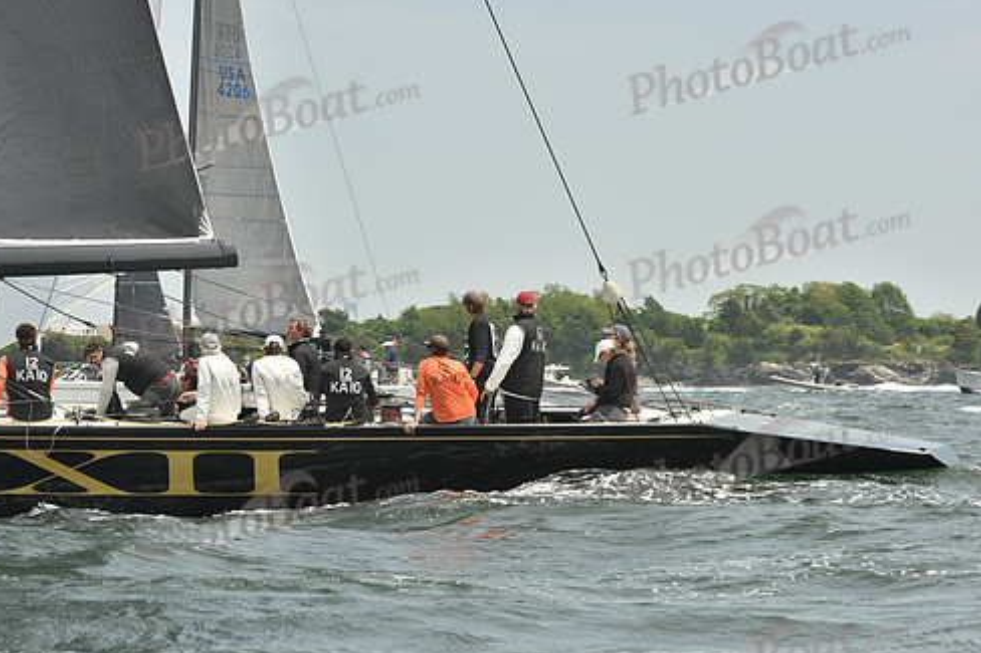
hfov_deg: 14.9
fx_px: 3759
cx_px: 525
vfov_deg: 9.9
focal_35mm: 138
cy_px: 381
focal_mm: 116
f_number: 9
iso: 400
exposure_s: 1/1250
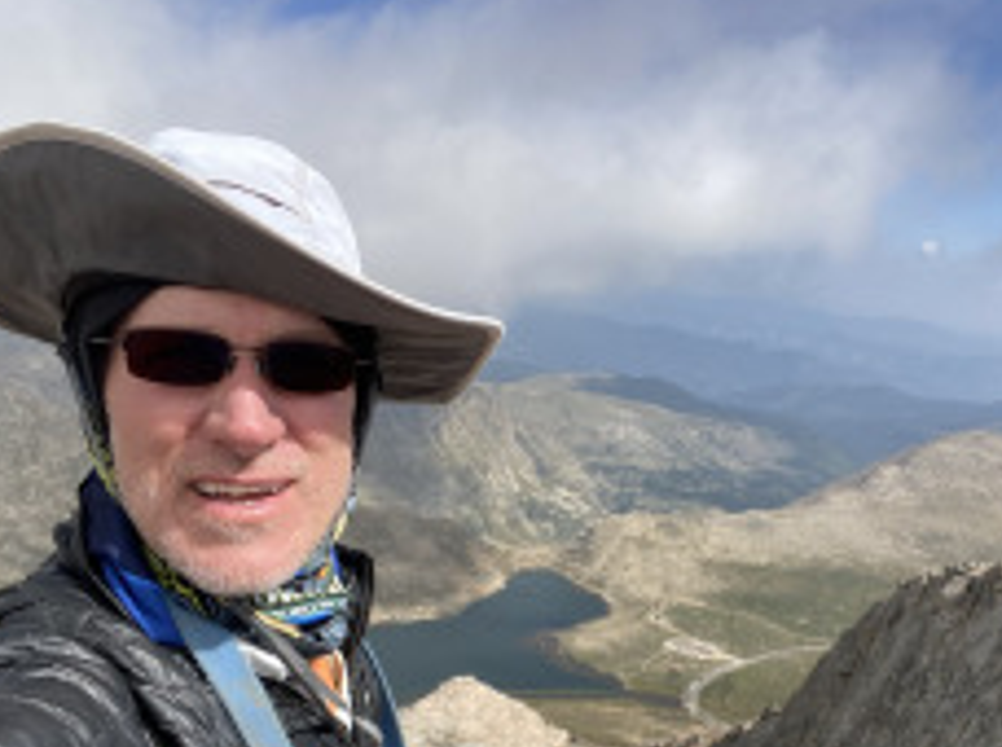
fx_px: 1069
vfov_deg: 37.5
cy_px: 571
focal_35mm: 37
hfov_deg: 49.9
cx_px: 602
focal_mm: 2.71
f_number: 2.2
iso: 25
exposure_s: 1/885
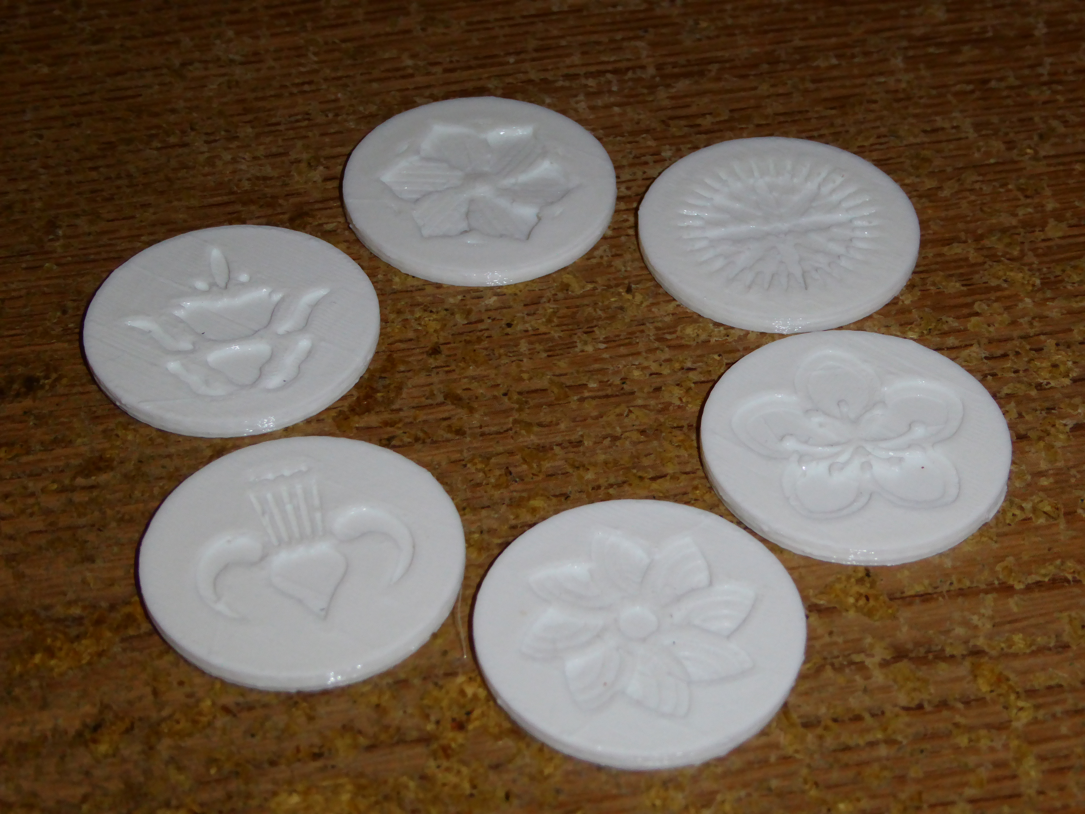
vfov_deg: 19.6
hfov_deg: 26.0
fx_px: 2351
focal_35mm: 75
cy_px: 407
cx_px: 542
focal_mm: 12.5
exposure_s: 1/60
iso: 400
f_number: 4.5
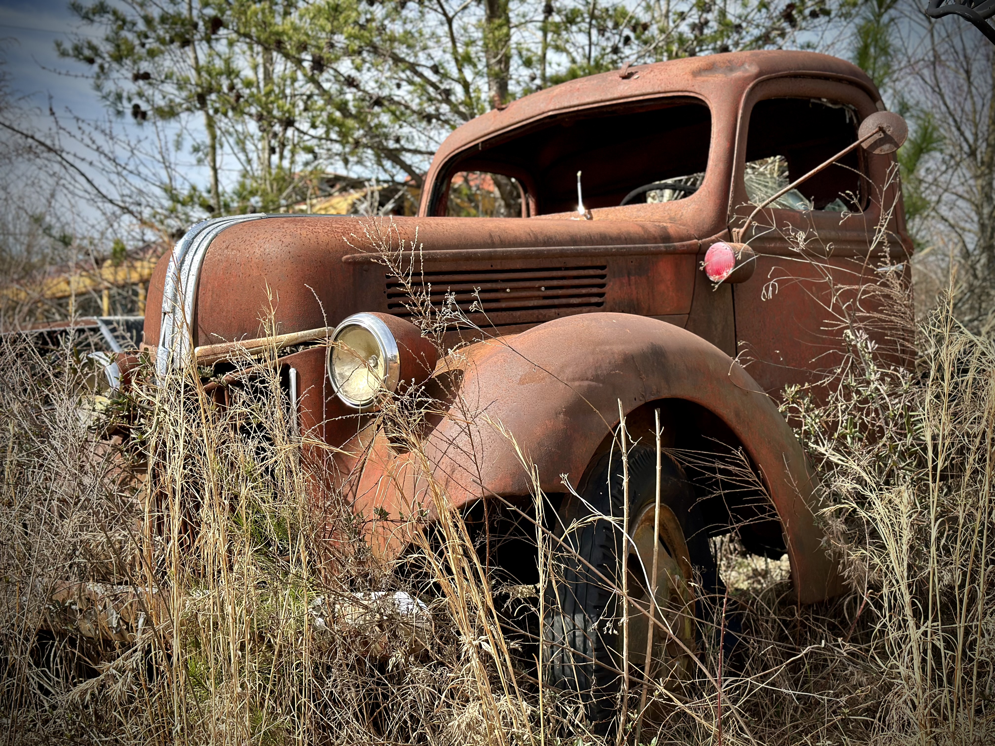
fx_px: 1380
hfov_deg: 39.7
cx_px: 498
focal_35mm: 48
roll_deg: -1.1
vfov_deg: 30.3
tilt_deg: -1.2
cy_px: 373
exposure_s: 1/2114
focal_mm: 6.86
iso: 80
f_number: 1.78
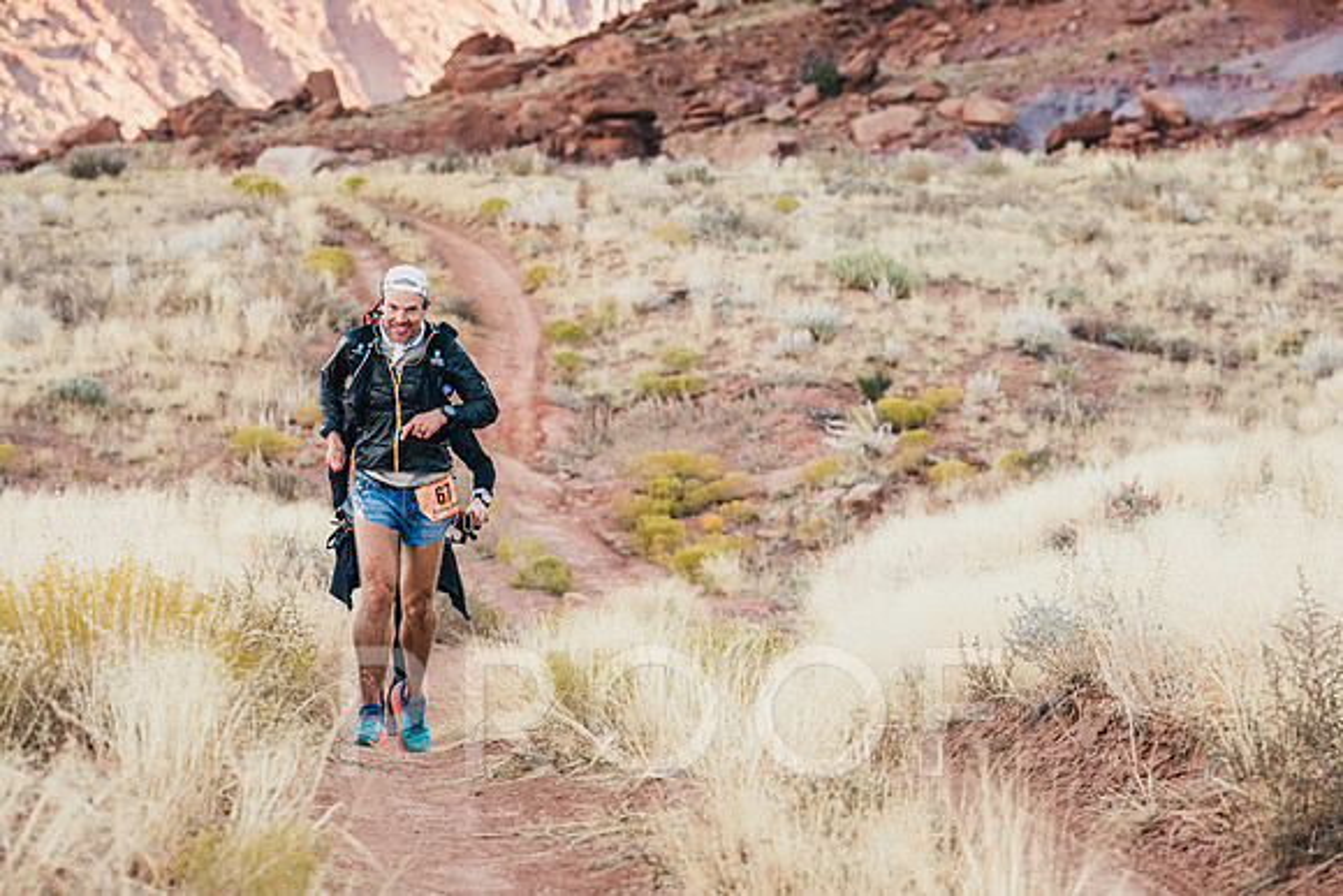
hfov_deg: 12.9
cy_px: 448
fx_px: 5933
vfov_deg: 8.6
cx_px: 672
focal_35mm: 159
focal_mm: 159
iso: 1250
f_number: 6.3
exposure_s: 1/400
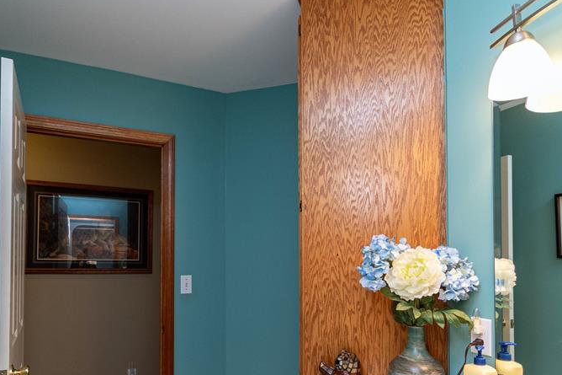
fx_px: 359
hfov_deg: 76.1
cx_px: 267
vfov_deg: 53.9
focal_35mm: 23
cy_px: 251
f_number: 4.5
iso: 800
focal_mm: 10
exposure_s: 1/125
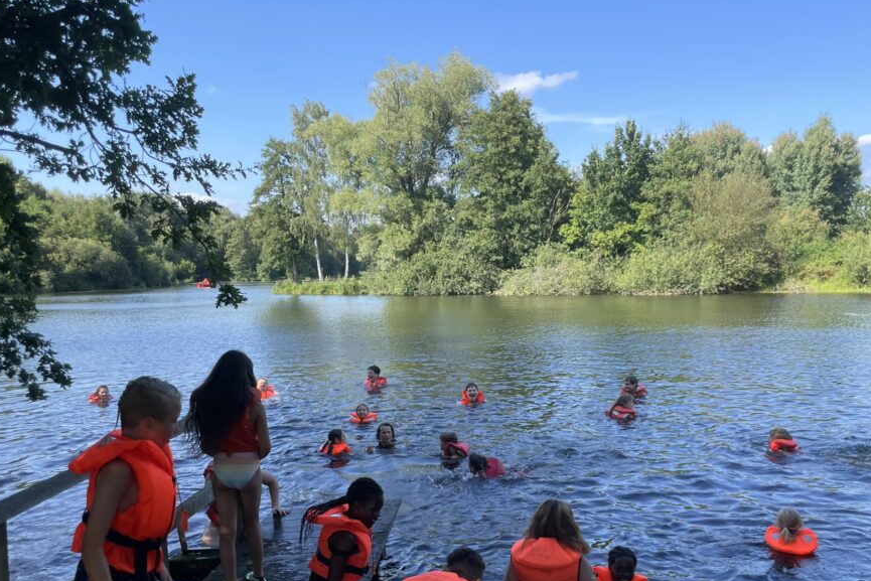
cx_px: 454
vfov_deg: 40.7
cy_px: 375
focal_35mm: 32
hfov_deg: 58.7
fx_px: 774
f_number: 1.6
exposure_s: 1/754
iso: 32
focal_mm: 4.2
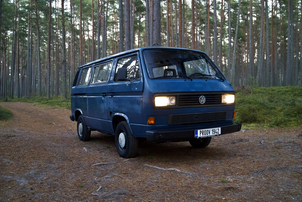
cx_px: 151
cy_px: 101
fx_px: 294
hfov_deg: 54.4
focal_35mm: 35
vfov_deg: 37.9
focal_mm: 35
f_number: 2.8
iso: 8000
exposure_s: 1/160
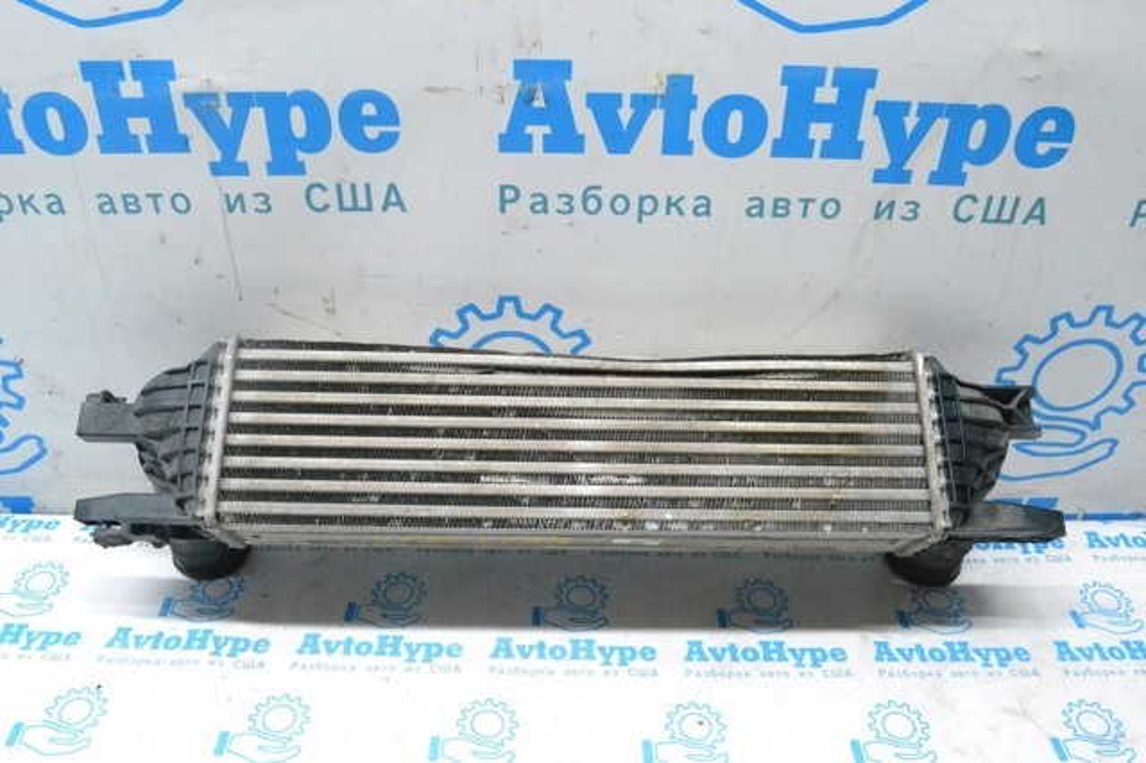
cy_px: 382
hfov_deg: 62.0
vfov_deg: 43.6
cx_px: 573
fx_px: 954
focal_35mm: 30
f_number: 9
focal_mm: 20
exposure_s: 1/160
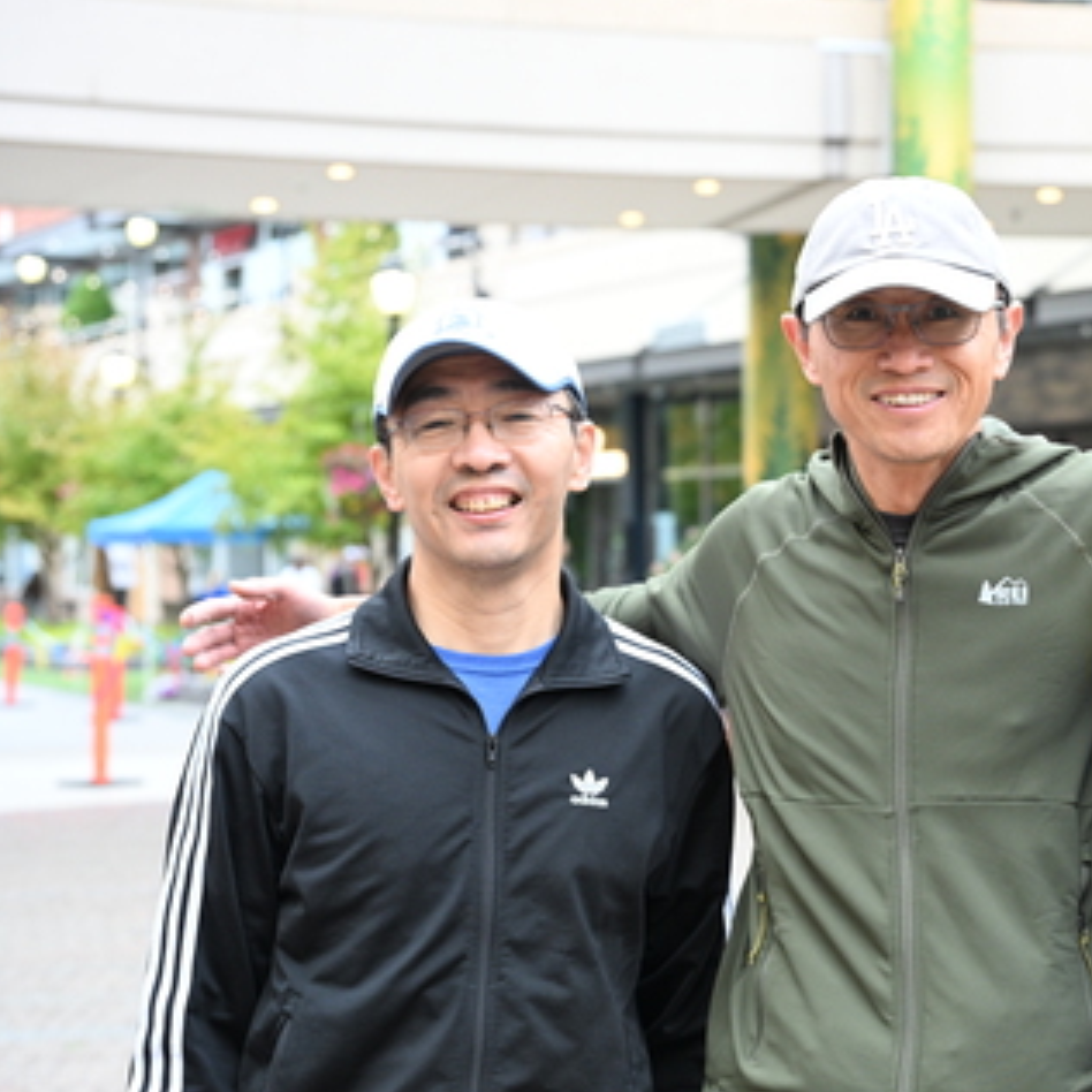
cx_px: 916
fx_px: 2855
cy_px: 558
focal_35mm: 80
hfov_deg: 21.3
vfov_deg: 21.7
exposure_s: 1/200
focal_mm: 54
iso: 1600
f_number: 4
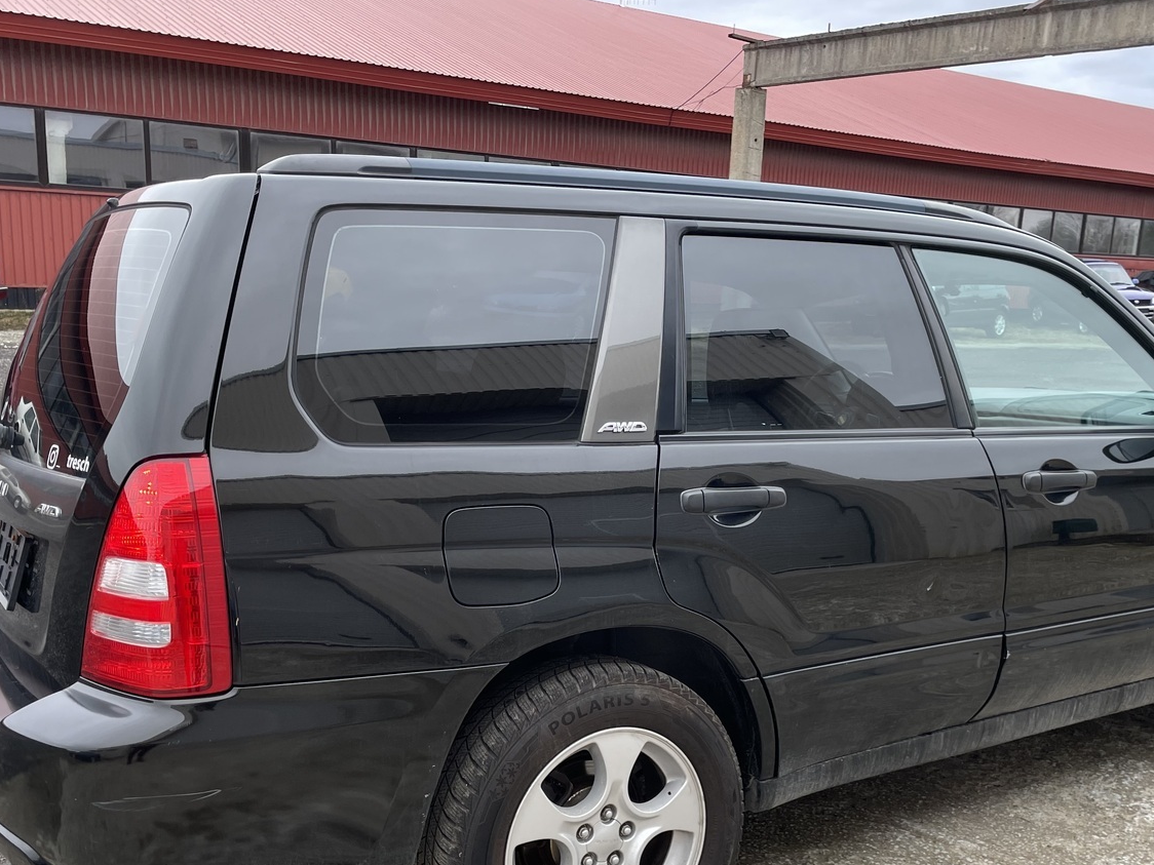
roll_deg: -2.8
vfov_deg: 38.3
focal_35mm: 37
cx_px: 653
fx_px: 1233
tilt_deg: -13.5
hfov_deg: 50.0
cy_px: 568
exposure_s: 1/121
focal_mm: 4.2
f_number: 1.6
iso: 40
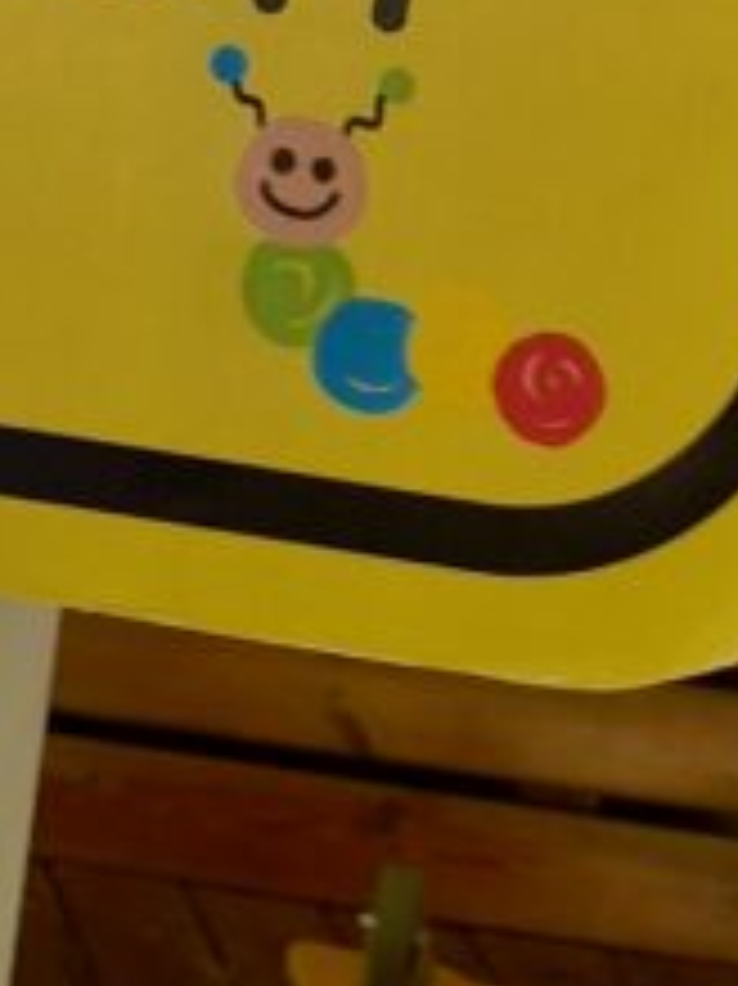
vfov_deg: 14.3
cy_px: -923
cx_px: -585
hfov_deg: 11.7
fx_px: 3329
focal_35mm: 117
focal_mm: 4.6
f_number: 2
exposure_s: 1/50
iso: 20
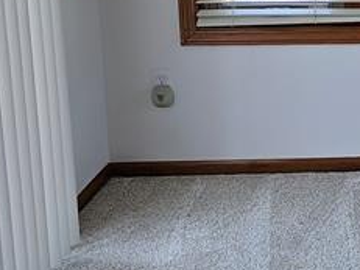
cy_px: 3
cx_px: 581
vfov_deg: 14.3
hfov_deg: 16.9
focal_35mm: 102
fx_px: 1060
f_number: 1.7
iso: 25
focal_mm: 6.3
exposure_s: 1/60
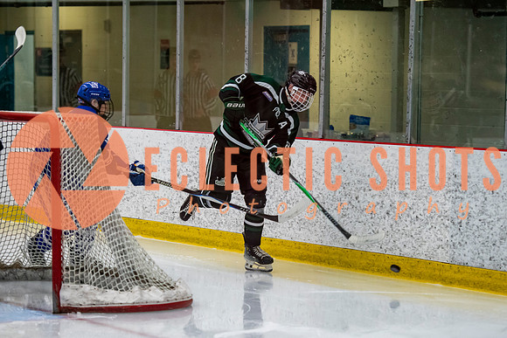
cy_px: 210
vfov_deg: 9.0
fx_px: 2160
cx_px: 254
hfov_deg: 13.4
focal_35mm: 153
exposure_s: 1/640
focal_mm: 122
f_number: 3.2
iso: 2000
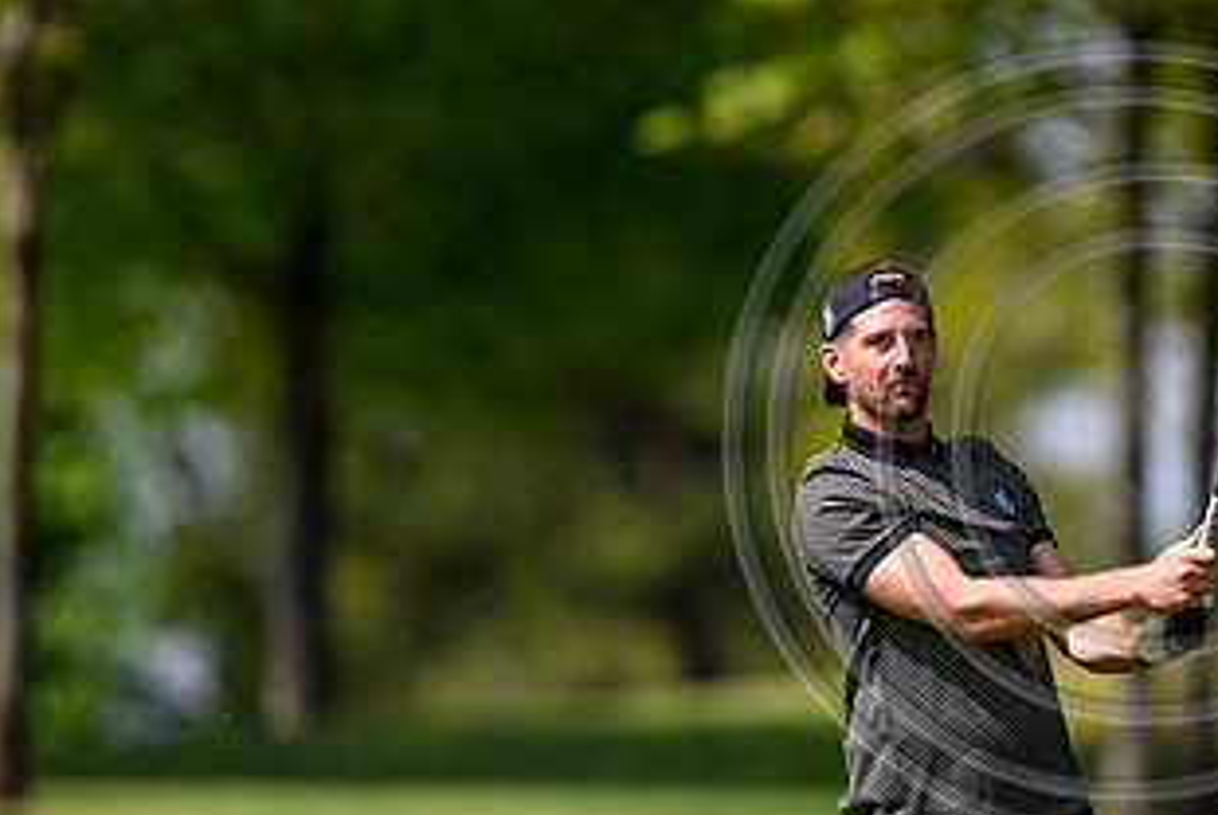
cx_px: 1128
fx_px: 25229
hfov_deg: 2.8
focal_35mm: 745
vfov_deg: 1.8
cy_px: 437
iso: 500
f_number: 3.5
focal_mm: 400
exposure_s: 1/5000
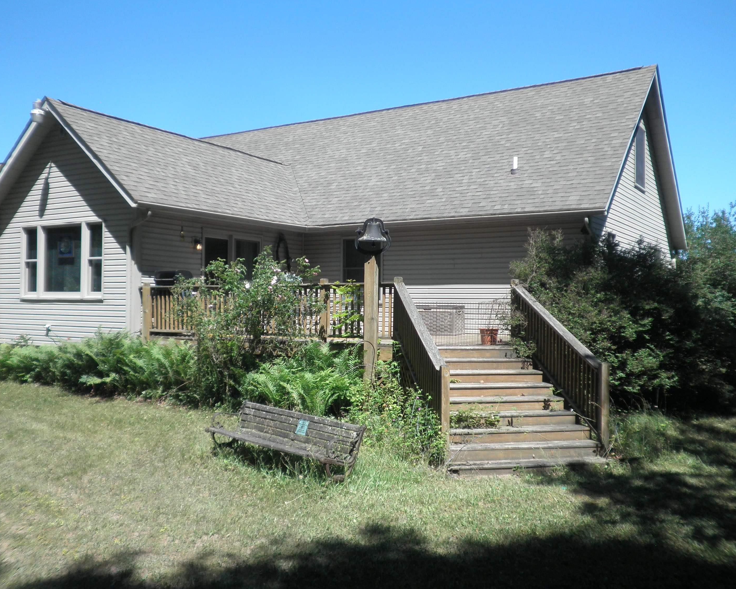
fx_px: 719
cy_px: 296
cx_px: 344
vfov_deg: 44.5
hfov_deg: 54.2
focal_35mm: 33
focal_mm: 5.5
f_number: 2.8
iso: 64
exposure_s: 1/640
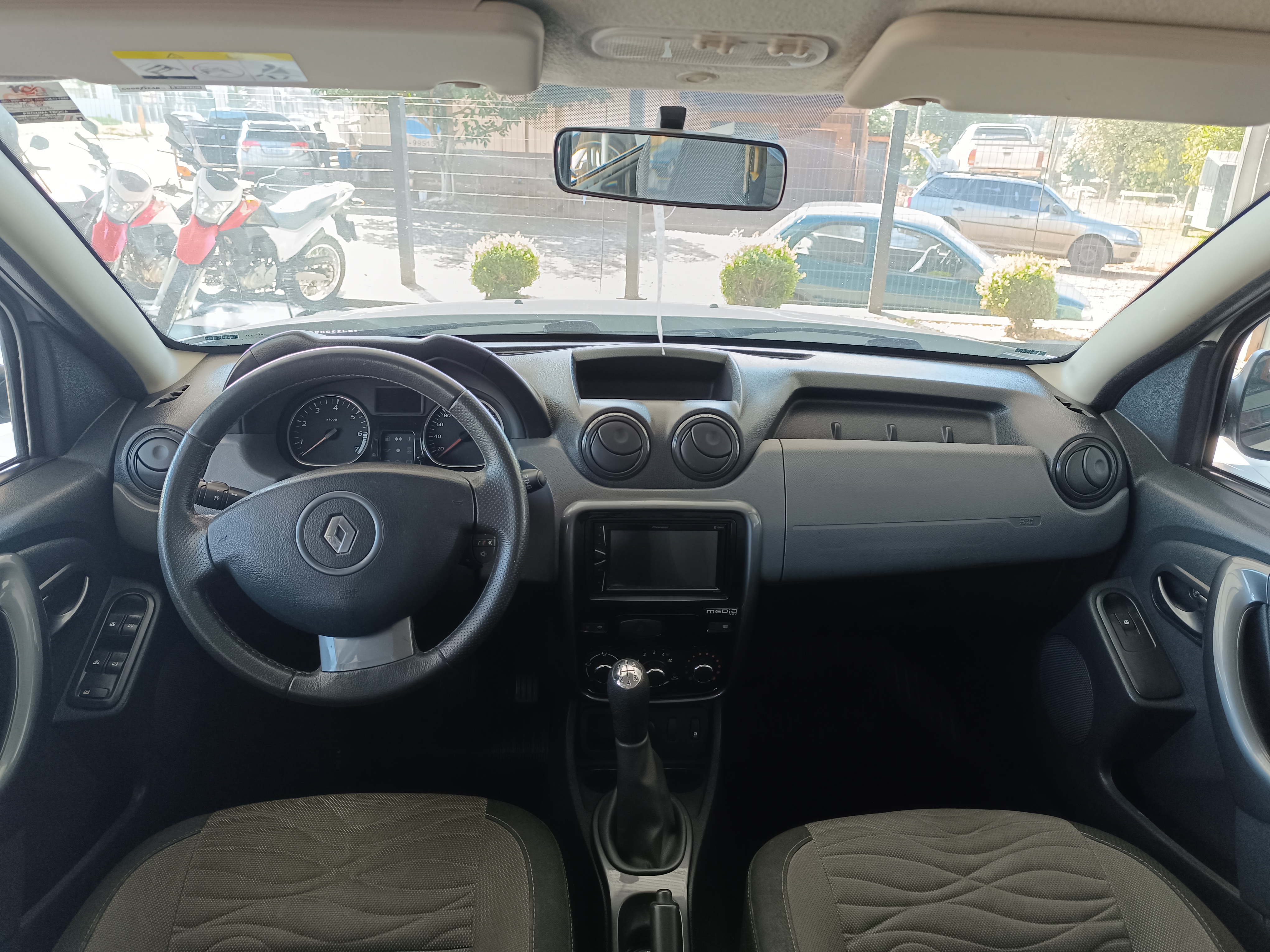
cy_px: 476
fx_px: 587
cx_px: 635
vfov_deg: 78.1
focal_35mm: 16
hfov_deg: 94.5
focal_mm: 6.14
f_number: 1.65
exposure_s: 1/120
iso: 541
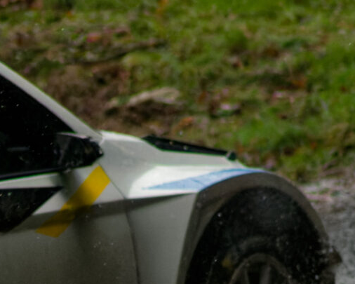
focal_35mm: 498
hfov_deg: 3.8
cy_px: 207
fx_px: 5233
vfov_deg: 3.1
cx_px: -330
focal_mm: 70
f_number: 4
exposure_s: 1/4000
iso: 5000
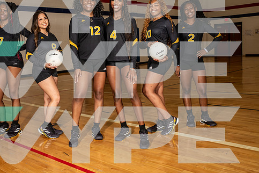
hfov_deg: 46.2
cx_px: 105
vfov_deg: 31.8
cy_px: 70
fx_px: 302
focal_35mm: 42
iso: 320
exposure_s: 1/250
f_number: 7.1
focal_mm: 35
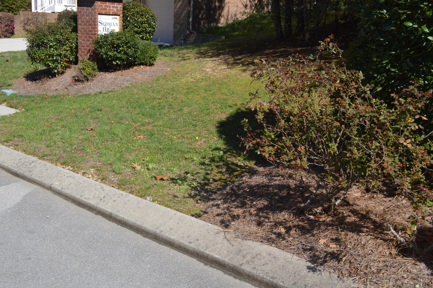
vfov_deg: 36.8
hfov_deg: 53.2
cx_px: 216
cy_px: 144
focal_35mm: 36
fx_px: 433
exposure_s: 1/200
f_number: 7.1
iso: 100
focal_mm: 24
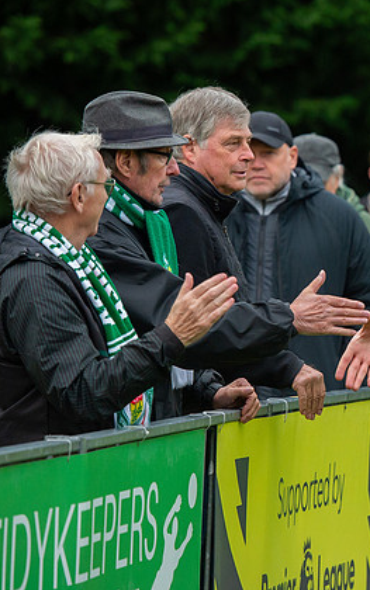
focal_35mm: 336
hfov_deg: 3.9
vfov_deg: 6.2
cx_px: 481
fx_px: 5414
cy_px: 251
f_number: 4.5
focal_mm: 170
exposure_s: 1/1250
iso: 1600
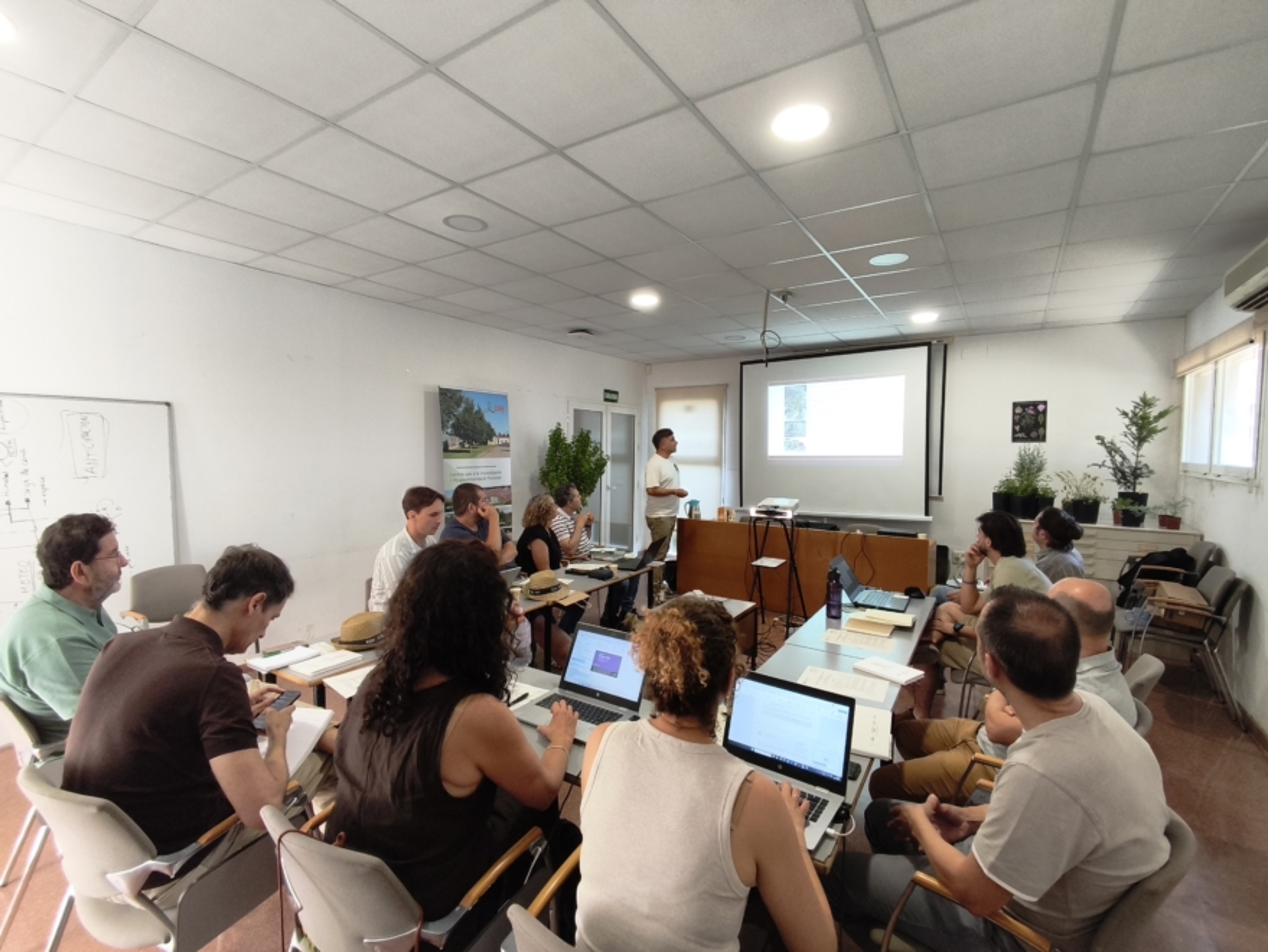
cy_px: 476
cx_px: 634
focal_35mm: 15
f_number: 2.2
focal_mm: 1.65
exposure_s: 1/50
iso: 160
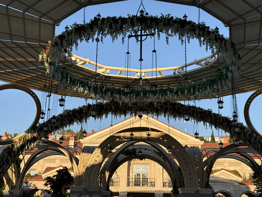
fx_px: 363
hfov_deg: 39.7
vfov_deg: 30.3
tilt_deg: +16.4
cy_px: 98
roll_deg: -1.4
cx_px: 131
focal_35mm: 48
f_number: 1.78
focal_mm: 6.76
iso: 64
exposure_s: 1/2762
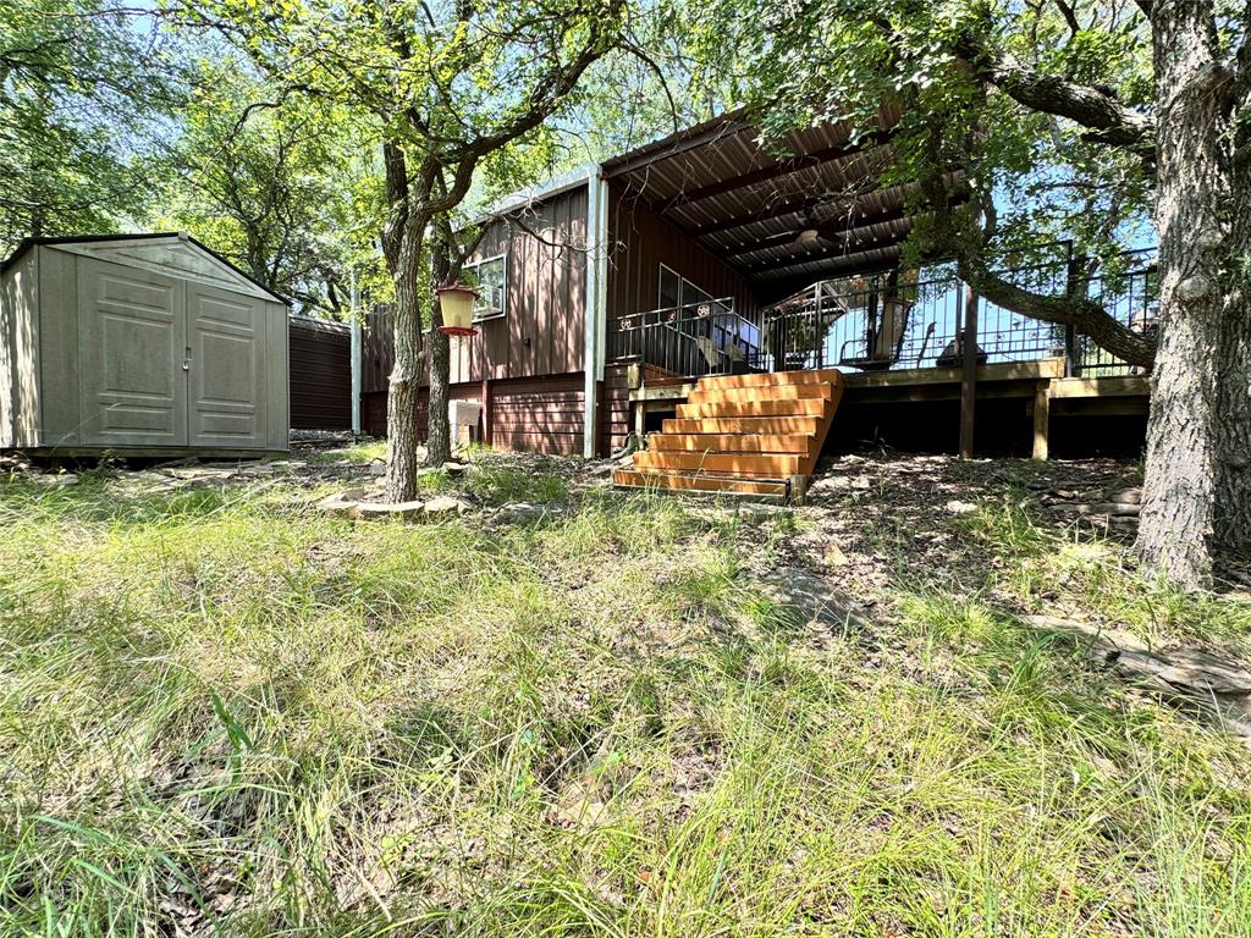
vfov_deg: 85.7
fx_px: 506
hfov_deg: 102.1
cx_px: 626
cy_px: 469
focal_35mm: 14
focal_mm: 2.22
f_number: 2.2
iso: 40
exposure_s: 1/322
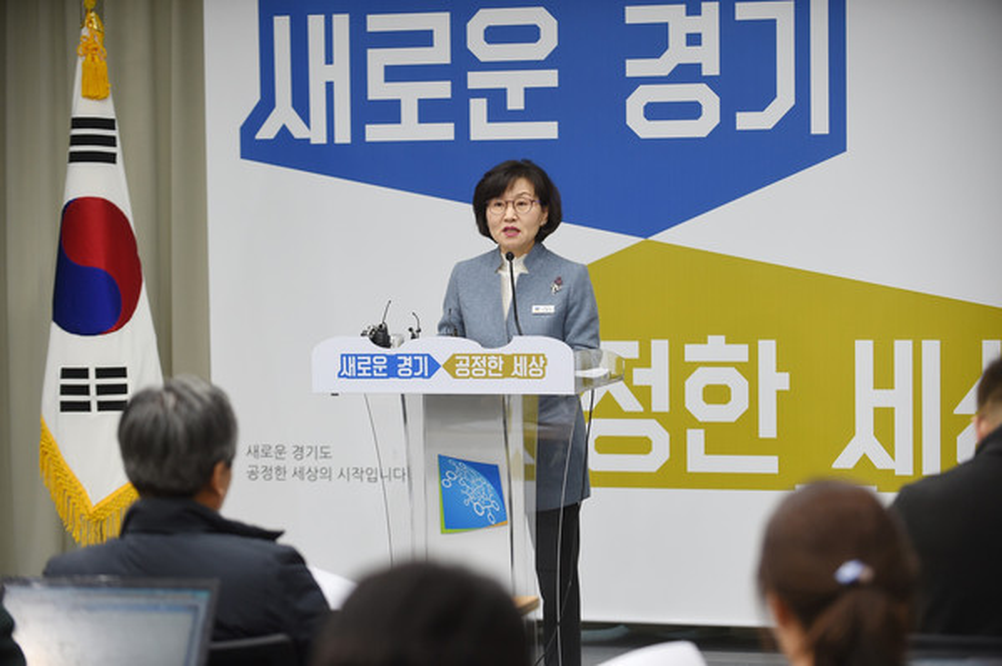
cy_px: 333
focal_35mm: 102
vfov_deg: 13.4
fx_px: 2837
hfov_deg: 20.0
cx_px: 501
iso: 1000
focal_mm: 102
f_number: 3.5
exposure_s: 1/200
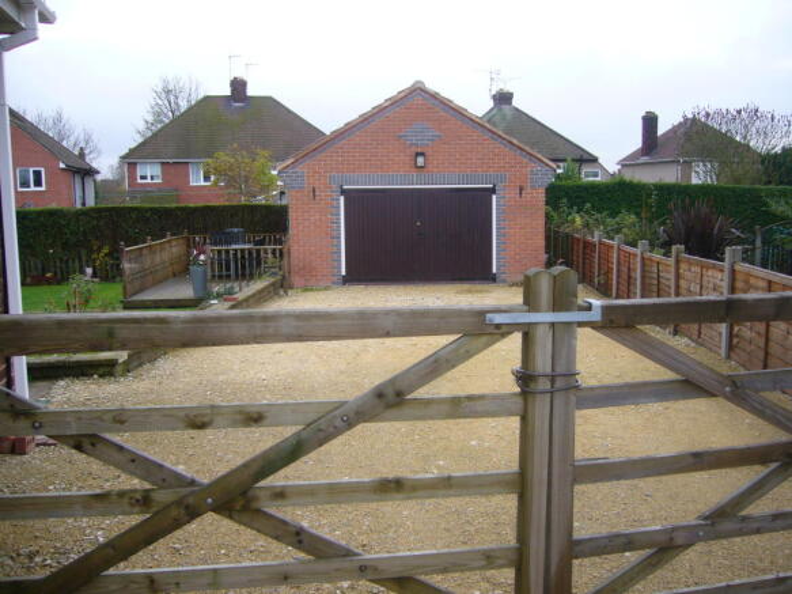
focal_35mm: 35
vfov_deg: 40.7
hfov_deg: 52.6
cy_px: 297
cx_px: 396
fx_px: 801
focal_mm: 5.8
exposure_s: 1/125
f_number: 2.8
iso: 80
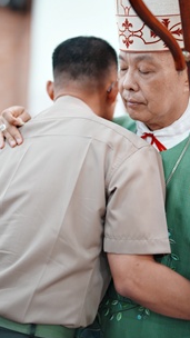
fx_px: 618
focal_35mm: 69
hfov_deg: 17.5
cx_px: 93
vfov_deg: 30.4
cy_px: 127
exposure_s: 1/125
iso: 320
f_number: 1.2
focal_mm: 50
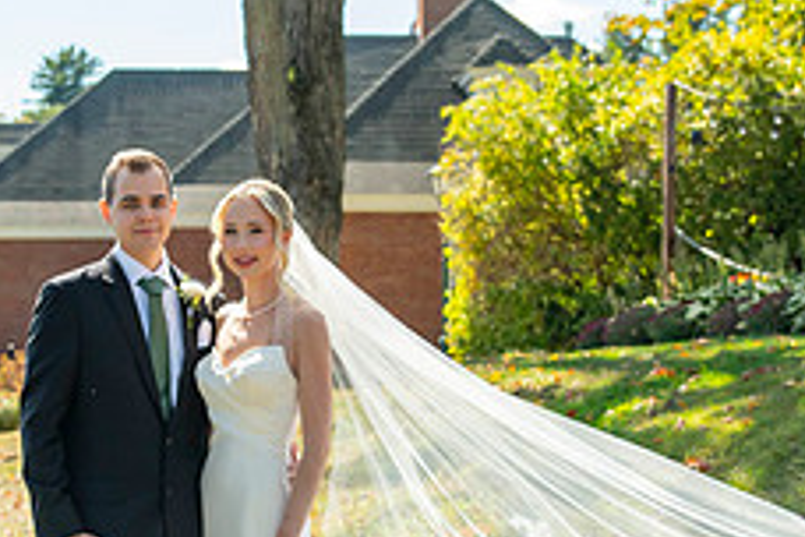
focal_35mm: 81
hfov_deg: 24.9
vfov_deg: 16.8
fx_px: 1811
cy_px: 325
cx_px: 247
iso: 1000
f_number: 2.8
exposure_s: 1/8000
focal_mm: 31
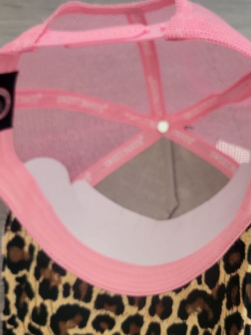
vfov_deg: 46.0
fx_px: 387
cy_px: 225
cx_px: 145
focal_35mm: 40
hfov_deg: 35.9
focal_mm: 5.4
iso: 320
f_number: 1.8
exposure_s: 1/50
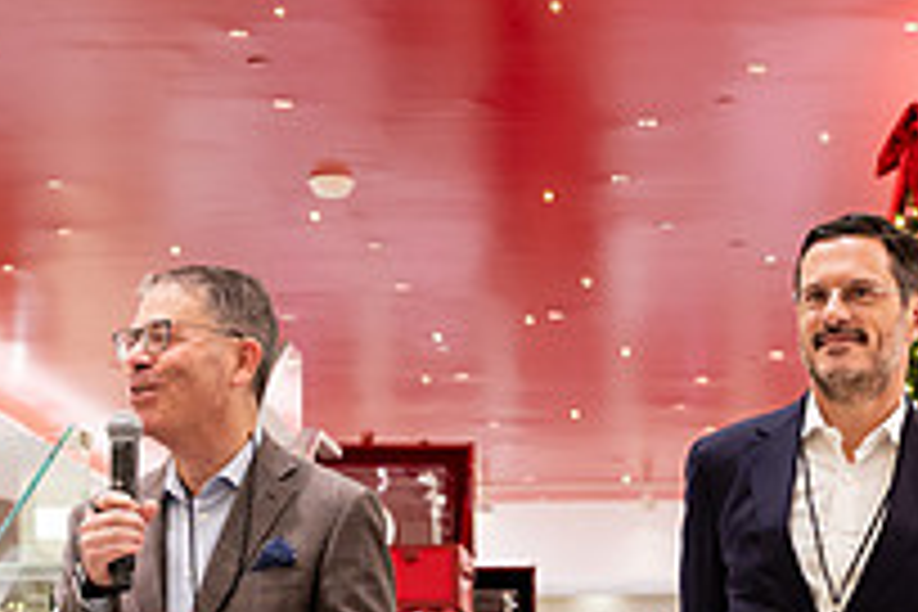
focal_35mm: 109
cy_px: 825
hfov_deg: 18.6
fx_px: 2779
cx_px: 692
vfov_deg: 12.2
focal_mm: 36
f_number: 3.2
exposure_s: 1/160
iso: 1250
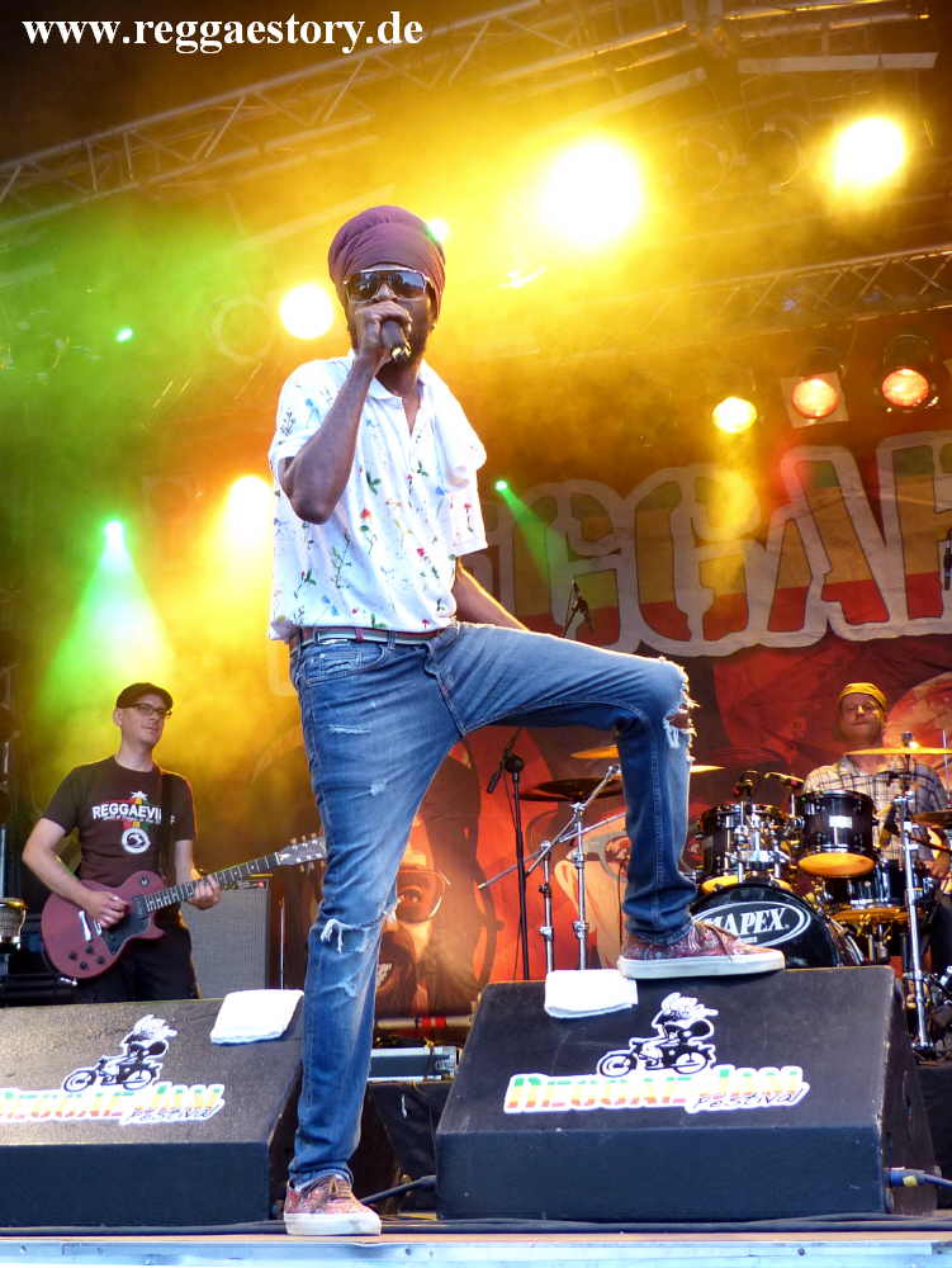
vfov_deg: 51.3
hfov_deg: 39.7
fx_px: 1319
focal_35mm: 36
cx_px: 476
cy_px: 634
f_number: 2.8
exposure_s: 1/60
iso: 200
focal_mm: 6.4
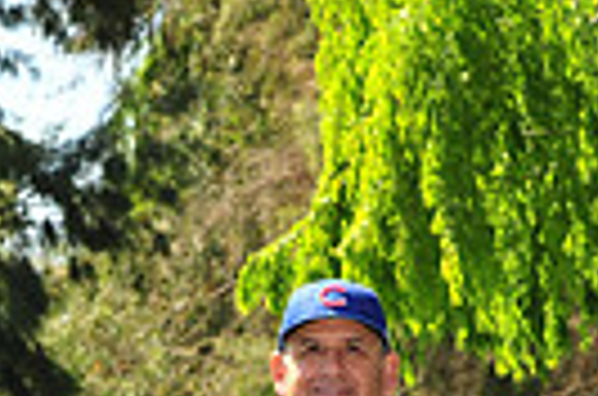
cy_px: 724
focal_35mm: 349
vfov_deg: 3.9
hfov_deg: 5.9
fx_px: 5783
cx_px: 247
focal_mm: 80
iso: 200
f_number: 8
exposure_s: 1/250
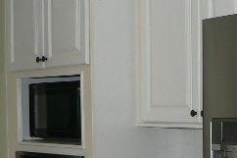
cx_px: 234
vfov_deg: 13.6
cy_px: 164
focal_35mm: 99
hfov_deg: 20.0
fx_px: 651
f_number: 2.8
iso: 100
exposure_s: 1/60
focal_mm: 6
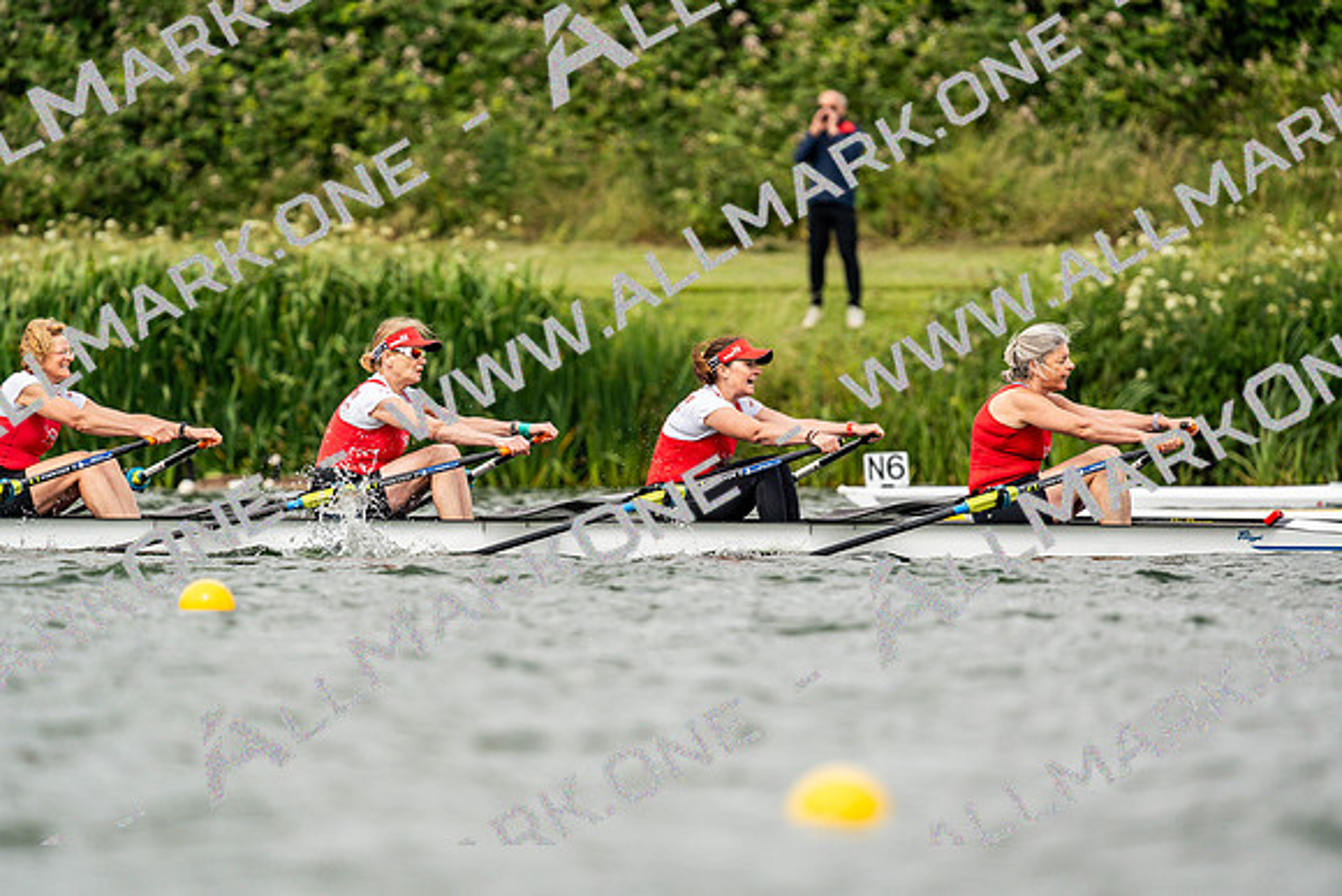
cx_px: 671
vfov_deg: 2.6
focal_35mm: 529
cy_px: 448
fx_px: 19724
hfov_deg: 3.9
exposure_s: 1/2000
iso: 500
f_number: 6.3
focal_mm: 529
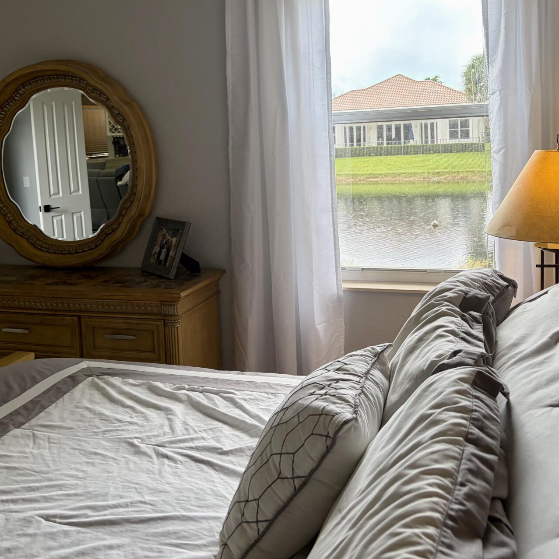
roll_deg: +0.8
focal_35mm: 36
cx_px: 268
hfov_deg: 46.0
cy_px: 186
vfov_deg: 45.3
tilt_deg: -5.8
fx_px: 658
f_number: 1.6
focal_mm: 5.96
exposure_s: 1/121
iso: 64
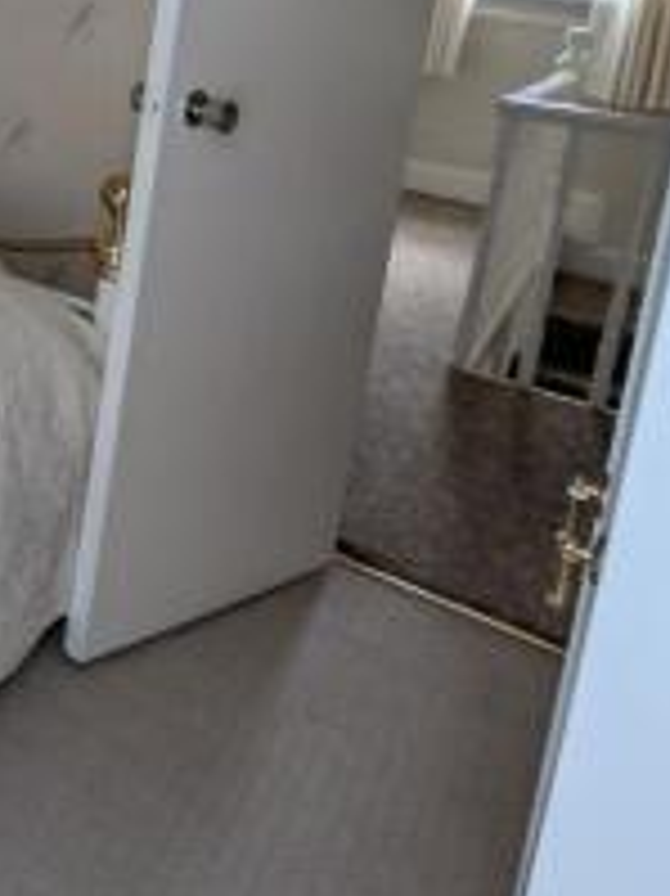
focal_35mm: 35
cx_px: -364
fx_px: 904
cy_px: 20
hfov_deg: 26.9
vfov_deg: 45.3
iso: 39
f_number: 1.95
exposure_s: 1/46.3
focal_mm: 2.23
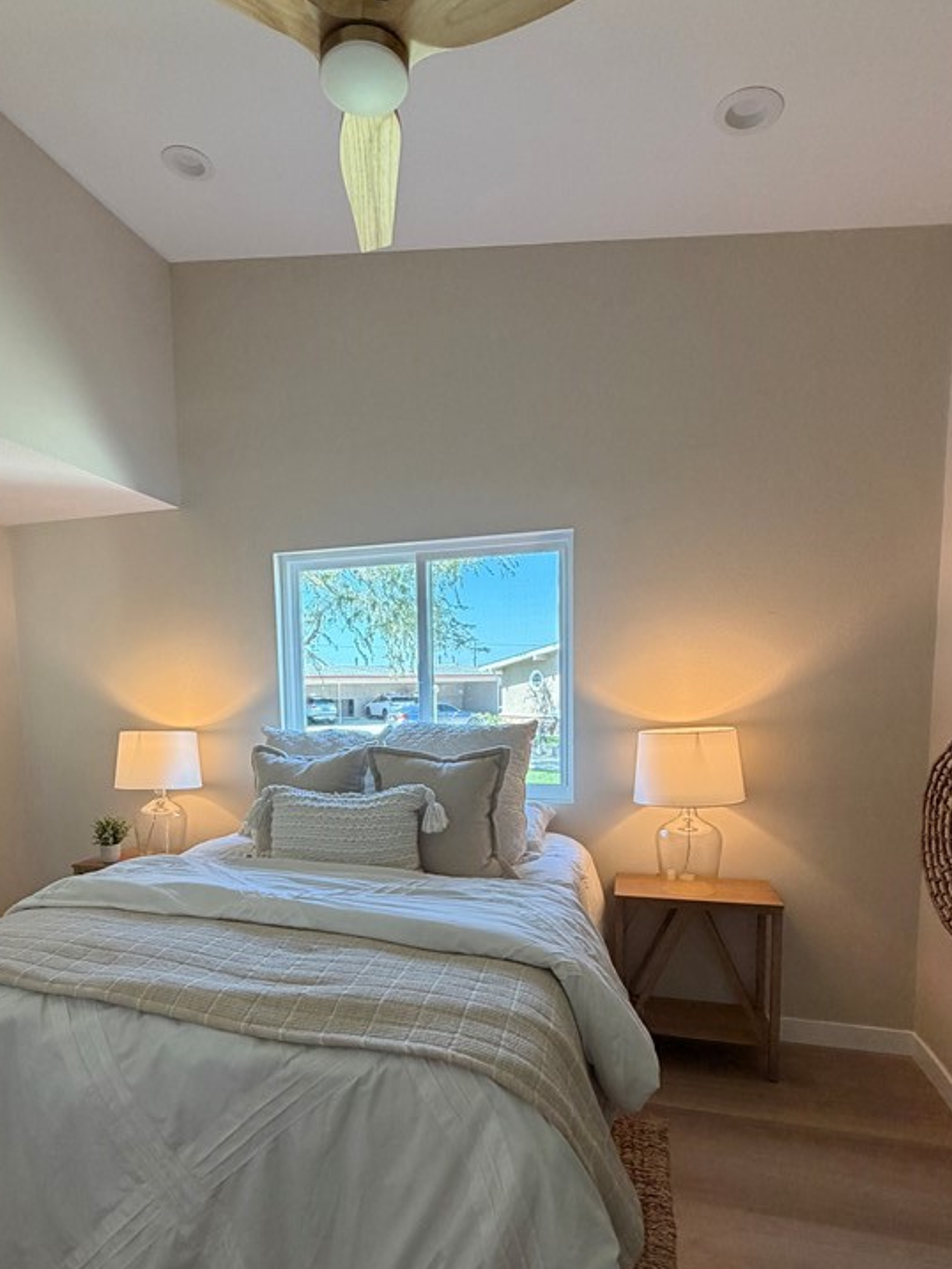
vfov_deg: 80.7
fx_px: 733
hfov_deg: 65.6
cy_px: 763
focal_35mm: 20
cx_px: 402
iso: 250
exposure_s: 1/120
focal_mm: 2.22
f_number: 2.2
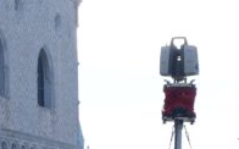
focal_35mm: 283
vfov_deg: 4.6
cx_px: 141
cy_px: 249
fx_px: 1841
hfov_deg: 7.4
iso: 200
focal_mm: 45
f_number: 5.6
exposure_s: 1/500
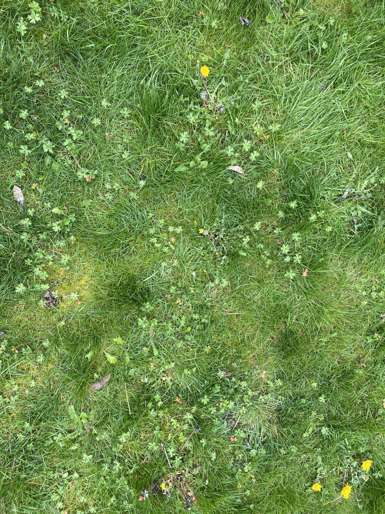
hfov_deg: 53.1
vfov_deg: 67.3
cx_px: 192
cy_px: 257
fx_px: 386
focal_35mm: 26
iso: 32
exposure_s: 1/242
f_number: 1.8
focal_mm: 4.25
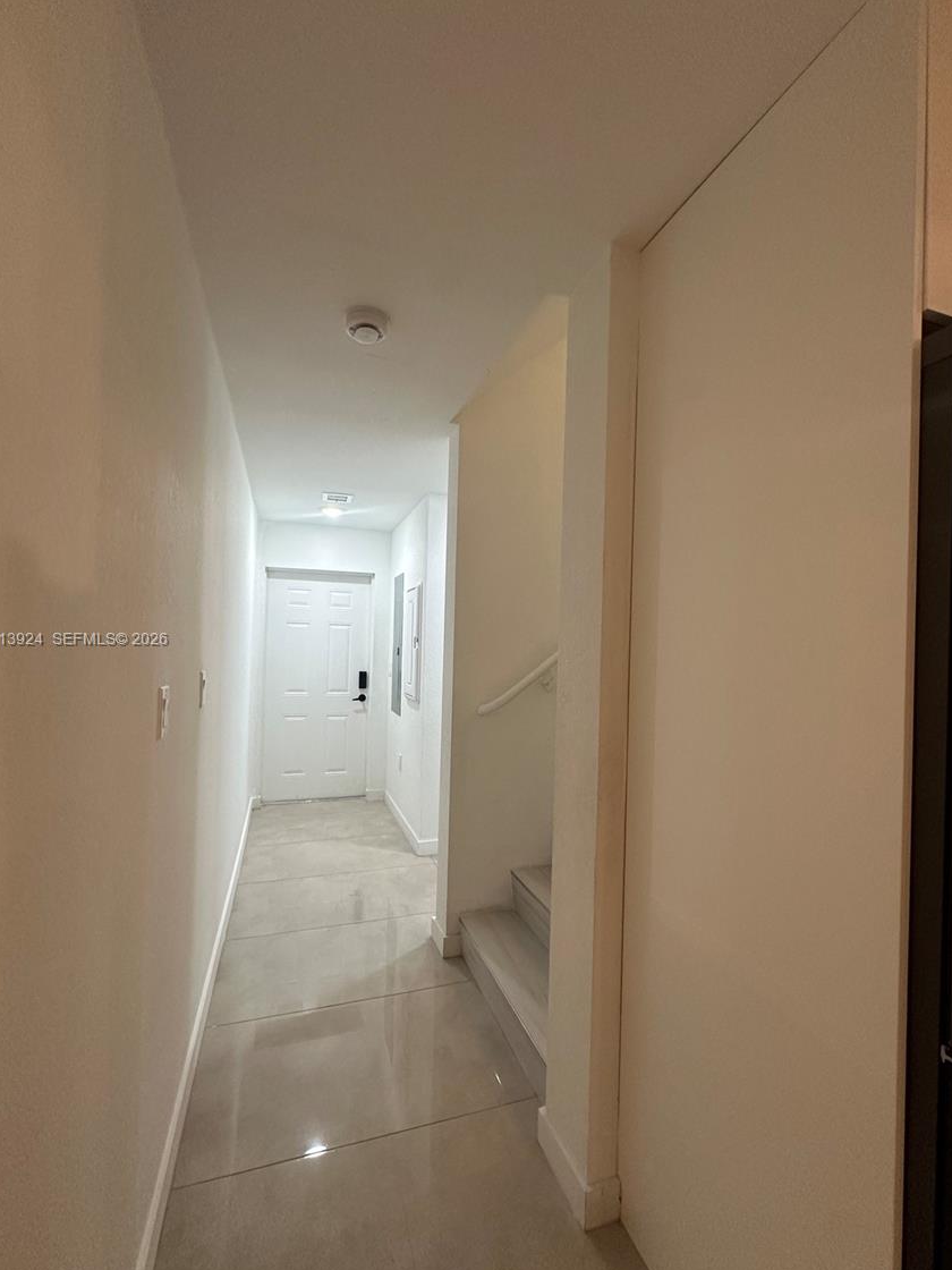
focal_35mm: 15
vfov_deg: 98.2
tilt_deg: +1.2
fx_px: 550
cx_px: 468
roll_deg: -1.7
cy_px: 641
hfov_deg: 81.7
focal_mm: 2.22
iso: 250
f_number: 2.2
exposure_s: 1/120
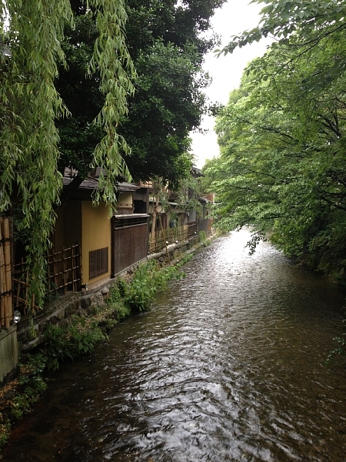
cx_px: 173
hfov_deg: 40.7
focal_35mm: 35
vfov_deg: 52.6
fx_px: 466
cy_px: 231
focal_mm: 4.28
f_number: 2.4
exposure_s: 1/20
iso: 80
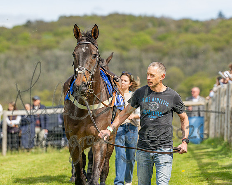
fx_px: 1972
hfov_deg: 6.7
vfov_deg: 5.4
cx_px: 116
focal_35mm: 287
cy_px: 92
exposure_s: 1/2500
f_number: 4.5
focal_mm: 170
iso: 400
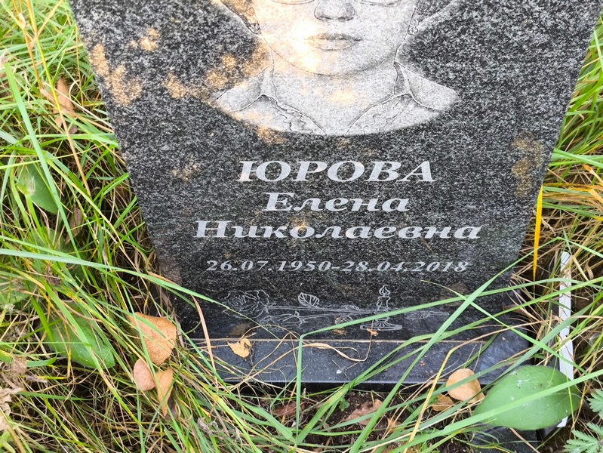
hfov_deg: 38.2
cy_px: 226
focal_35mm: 50
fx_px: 871
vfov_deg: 29.1
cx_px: 302
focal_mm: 4.71
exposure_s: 1/60
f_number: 1.7
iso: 160
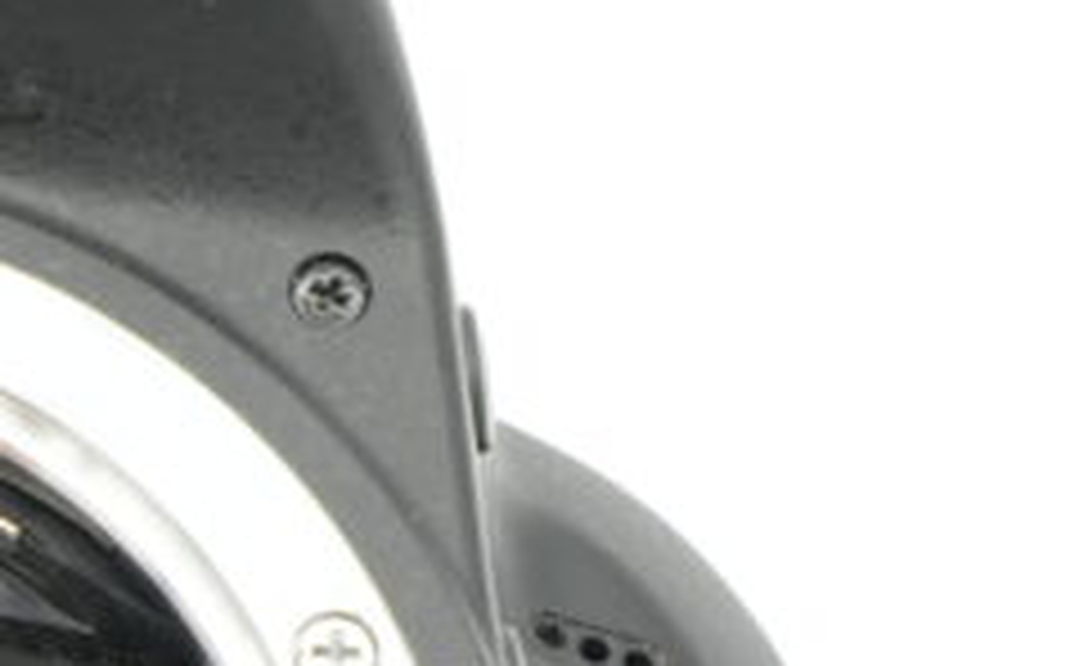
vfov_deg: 4.8
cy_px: 752
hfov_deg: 7.7
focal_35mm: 271
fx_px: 7871
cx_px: -270
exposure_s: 1/100
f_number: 14
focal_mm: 70
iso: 1250
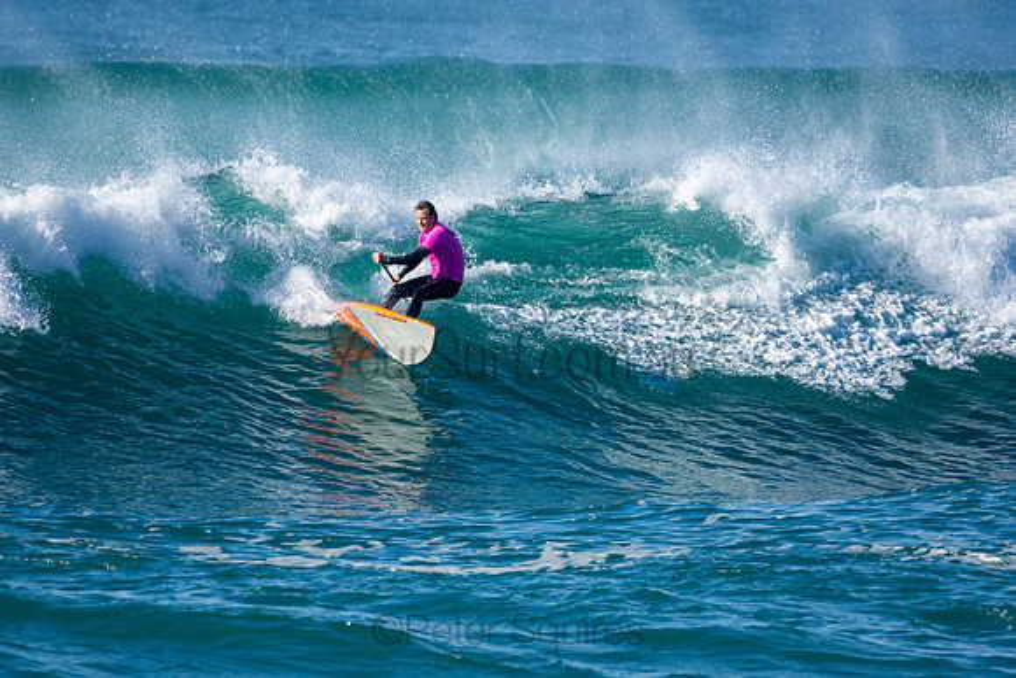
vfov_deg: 1.8
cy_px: 339
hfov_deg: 2.7
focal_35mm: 750
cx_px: 508
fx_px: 21171
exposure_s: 1/1250
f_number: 5.6
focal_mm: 500
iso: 280
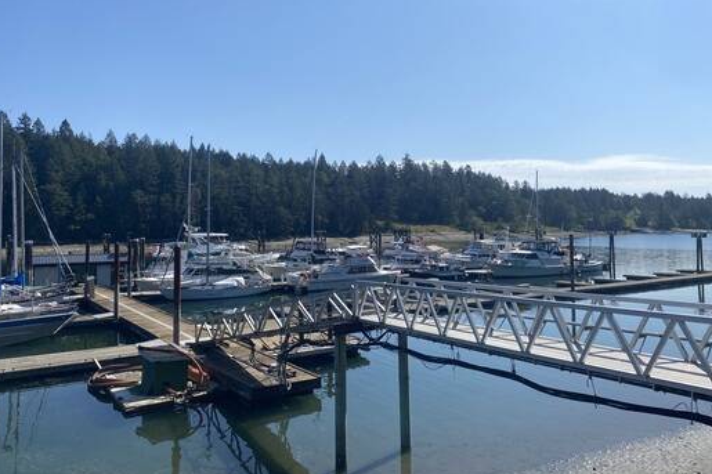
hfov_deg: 65.5
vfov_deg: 46.3
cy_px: 205
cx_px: 352
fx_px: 554
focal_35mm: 28
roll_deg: +0.7
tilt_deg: +3.6
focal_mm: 4.25
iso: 32
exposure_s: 1/4808
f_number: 1.8
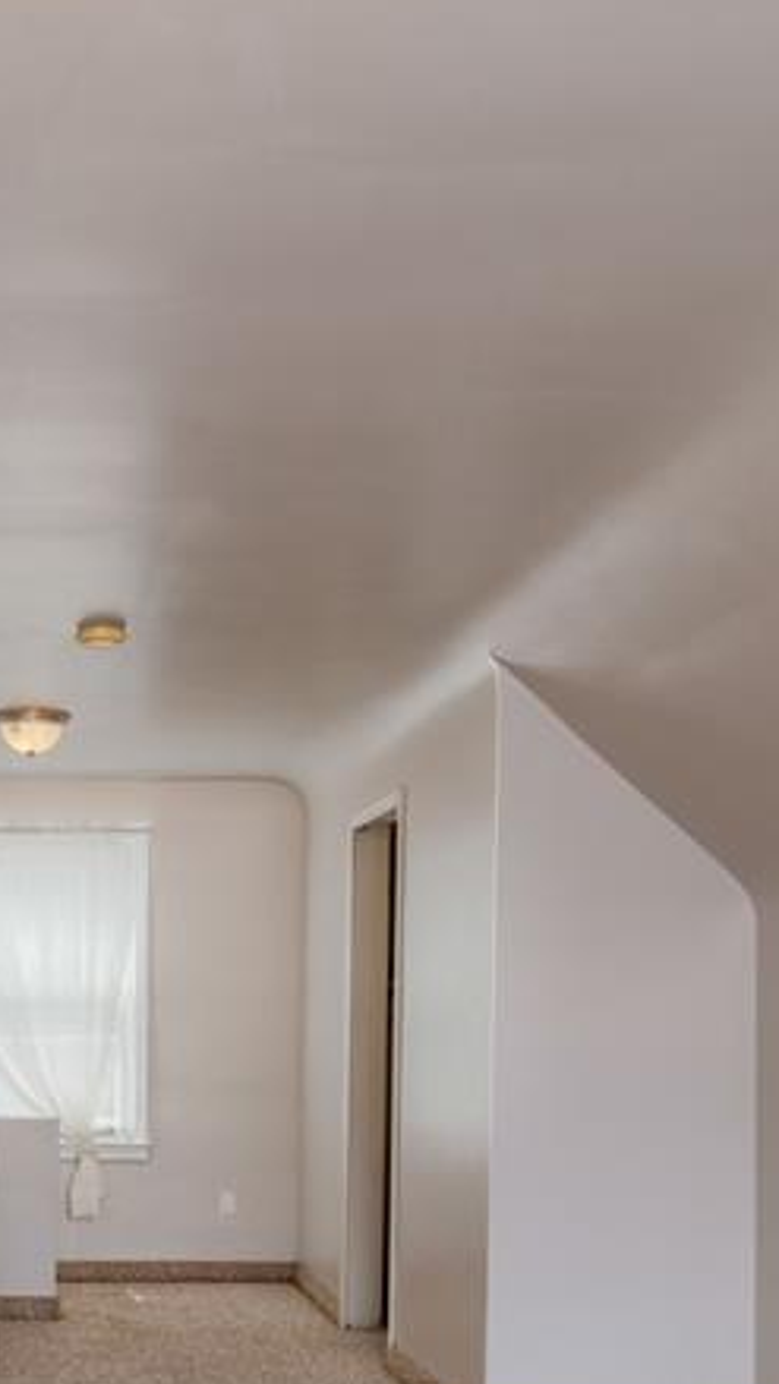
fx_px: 1615
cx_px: 35
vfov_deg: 45.2
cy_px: 987
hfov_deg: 26.0
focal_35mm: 44
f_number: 5.6
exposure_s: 1/125
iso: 640
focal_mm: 12
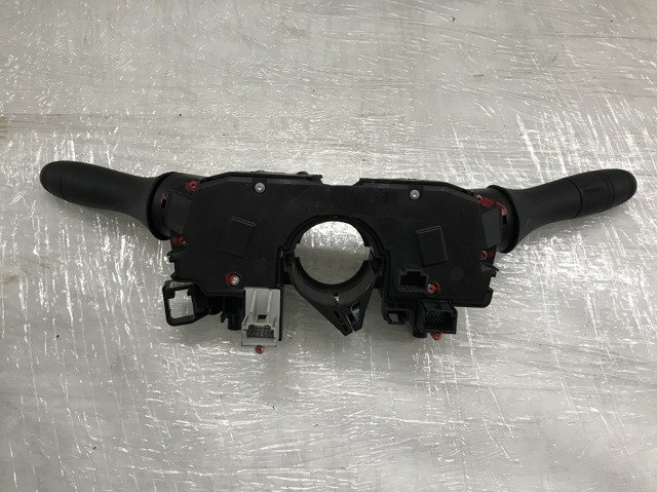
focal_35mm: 28
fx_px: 531
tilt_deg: -74.2
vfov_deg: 49.7
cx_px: 328
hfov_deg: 63.5
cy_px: 246
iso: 25
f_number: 1.8
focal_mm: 3.99
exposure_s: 1/33
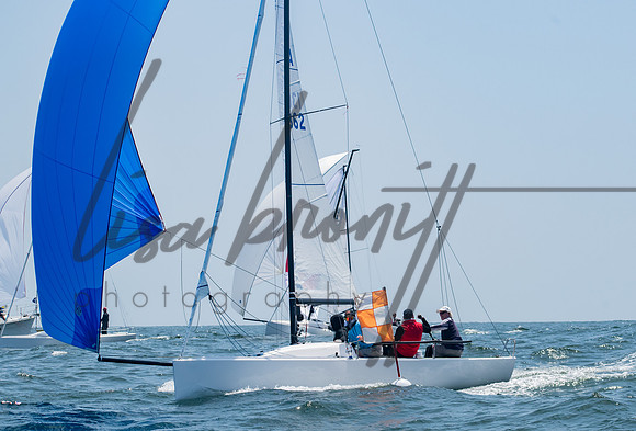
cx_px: 380
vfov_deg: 10.9
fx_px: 2263
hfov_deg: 16.0
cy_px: 247
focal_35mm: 127
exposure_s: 1/1250
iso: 400
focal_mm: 70
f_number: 8
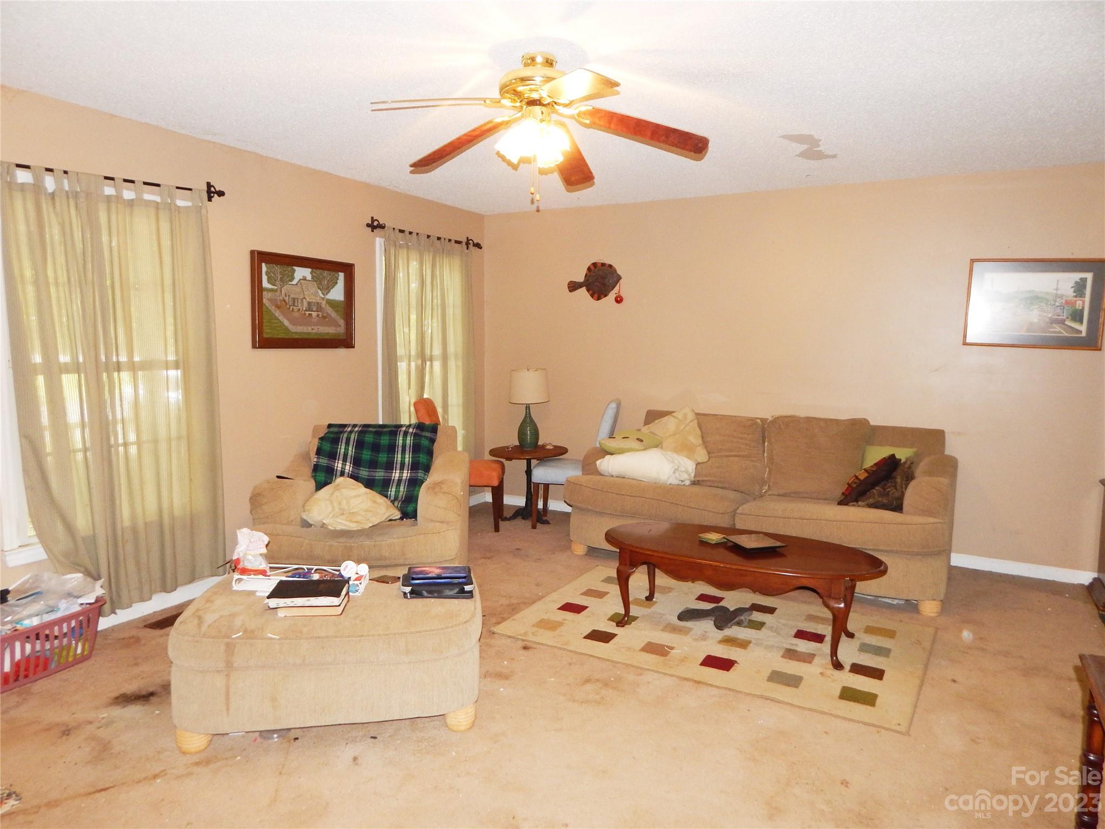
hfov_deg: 76.4
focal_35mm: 22
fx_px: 702
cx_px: 552
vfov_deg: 61.1
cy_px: 414
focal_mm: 4
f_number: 3
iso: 220
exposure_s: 1/30
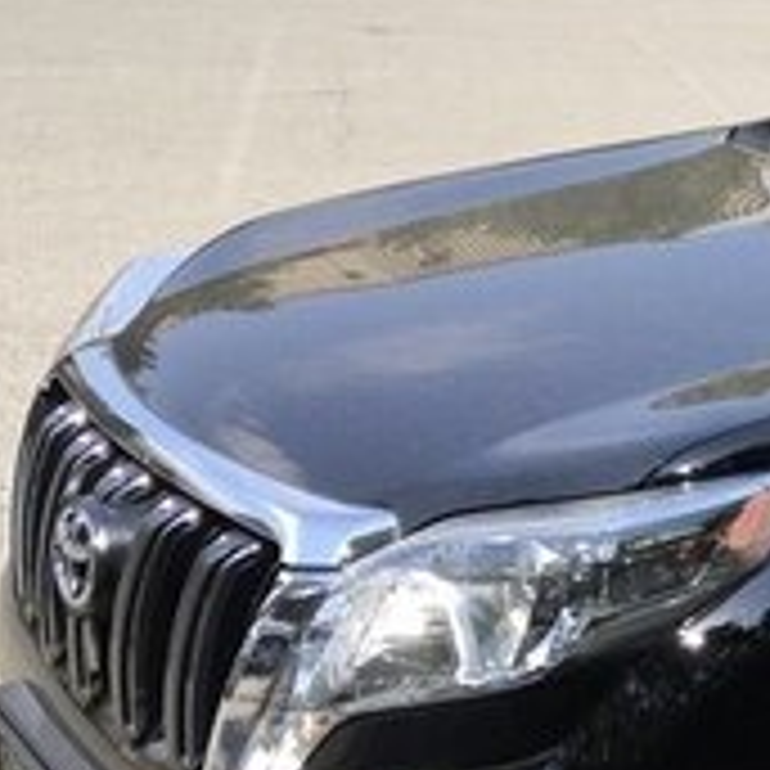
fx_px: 2491
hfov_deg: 15.4
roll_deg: -2.0
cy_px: 507
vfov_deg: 17.5
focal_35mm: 99
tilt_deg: -16.9
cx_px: 1328
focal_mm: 4.15
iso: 25
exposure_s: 1/845
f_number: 2.2
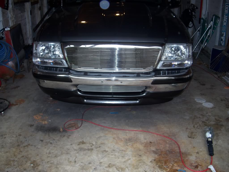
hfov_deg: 50.1
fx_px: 245
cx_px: 114
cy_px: 86
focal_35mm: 37
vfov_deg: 38.7
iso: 80
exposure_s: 1/60
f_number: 2.8
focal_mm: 7.8
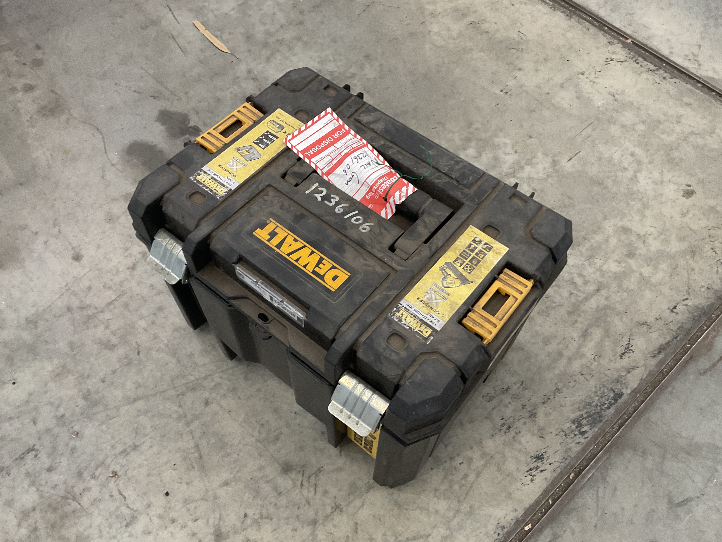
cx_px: 361
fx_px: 605
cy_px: 271
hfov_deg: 61.7
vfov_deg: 48.2
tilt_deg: -58.0
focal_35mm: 29
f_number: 1.8
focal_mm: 3
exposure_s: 1/50
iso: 125
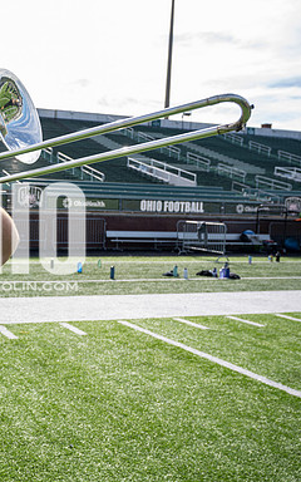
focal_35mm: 37
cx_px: -9
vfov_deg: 52.7
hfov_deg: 31.5
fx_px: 486
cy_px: 242
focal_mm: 24
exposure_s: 1/250
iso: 80
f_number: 4.5
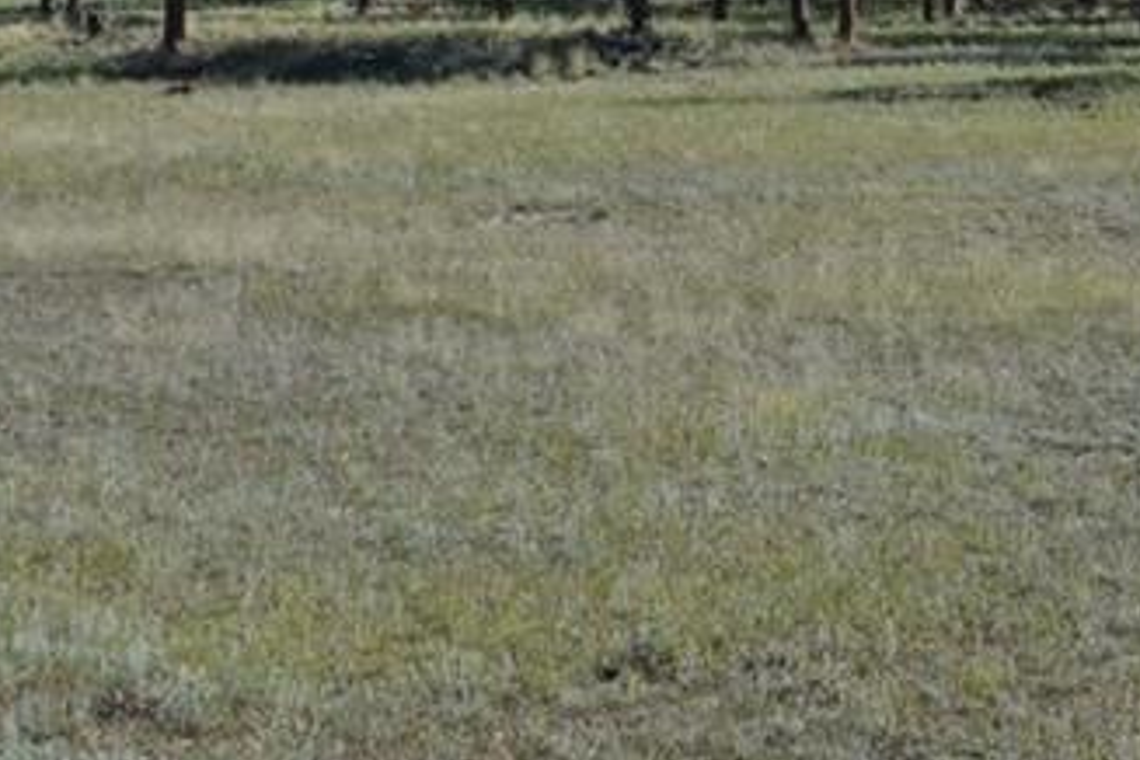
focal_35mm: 132
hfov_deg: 14.8
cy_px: 223
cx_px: 1520
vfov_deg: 10.4
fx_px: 4180
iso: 100
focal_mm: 18
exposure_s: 1/250
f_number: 8
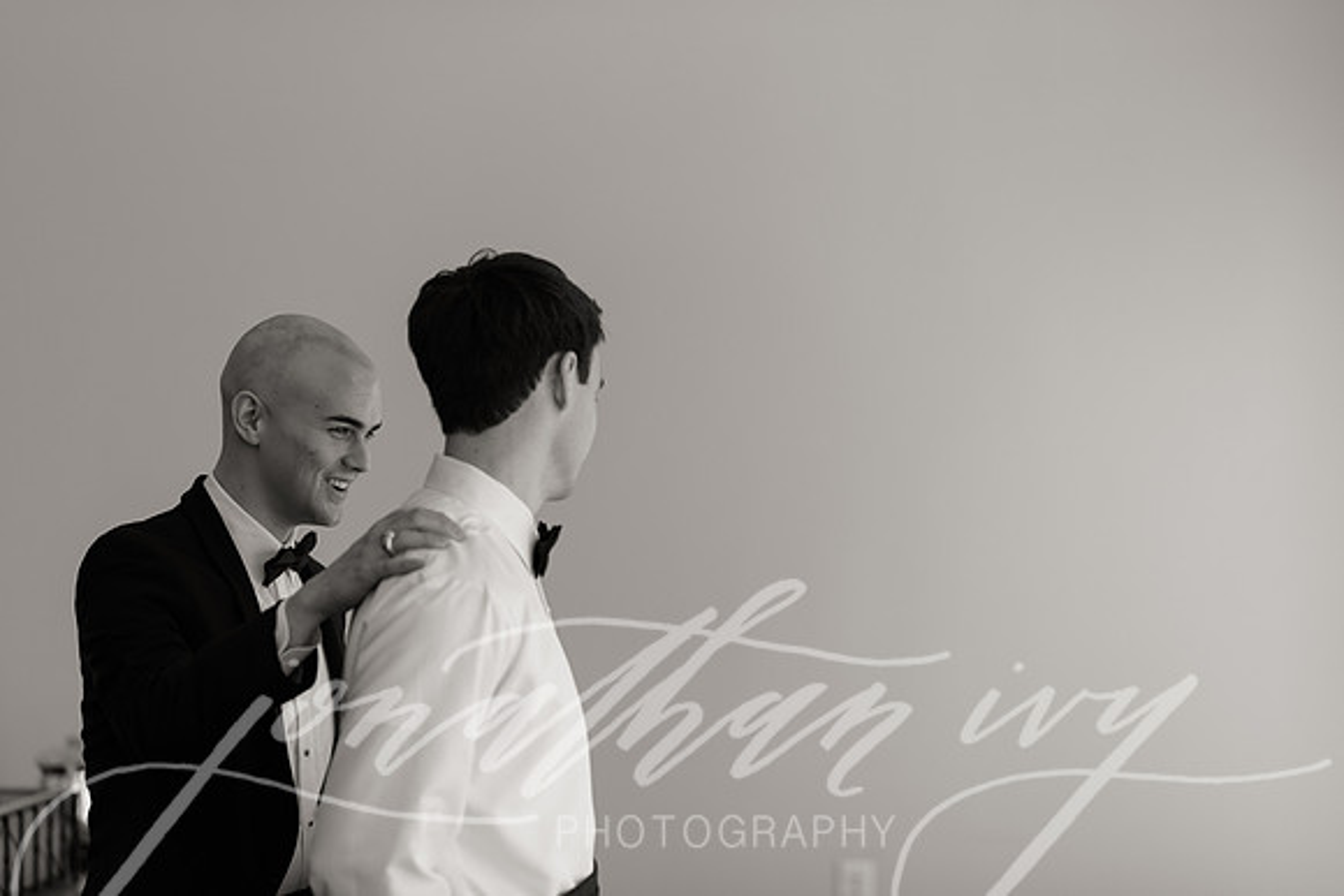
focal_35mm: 85
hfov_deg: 23.9
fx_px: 3174
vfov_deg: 16.1
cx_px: 672
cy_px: 448
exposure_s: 1/1600
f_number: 2.2
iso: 400
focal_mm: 85
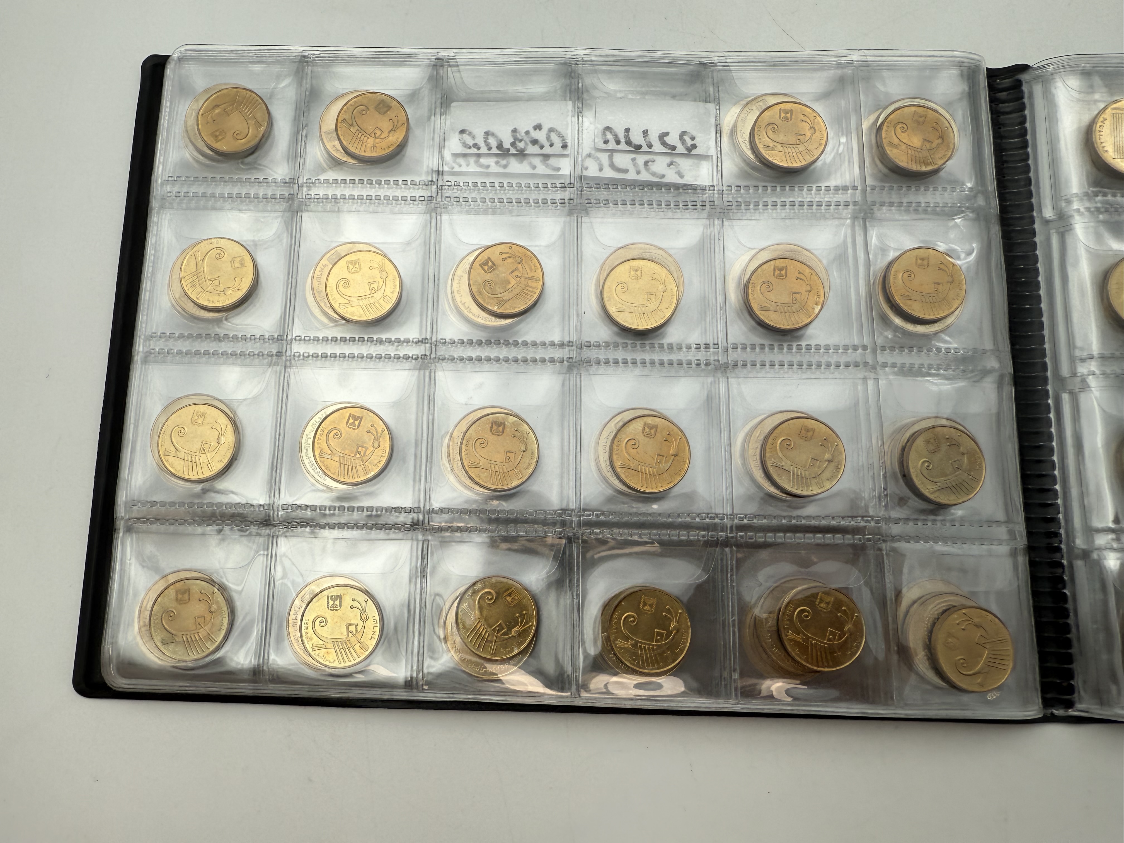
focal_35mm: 24
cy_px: 422
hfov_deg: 71.6
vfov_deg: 56.8
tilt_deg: -79.9
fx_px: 779
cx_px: 562
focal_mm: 2.22
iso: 40
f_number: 2.2
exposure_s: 1/336
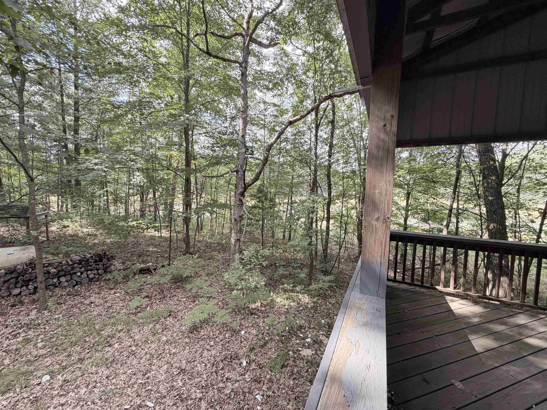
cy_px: 205
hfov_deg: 102.1
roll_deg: -0.5
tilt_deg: -4.6
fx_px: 221
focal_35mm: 14
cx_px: 274
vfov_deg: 85.7
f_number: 2.2
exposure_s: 1/121
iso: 125
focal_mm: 2.22
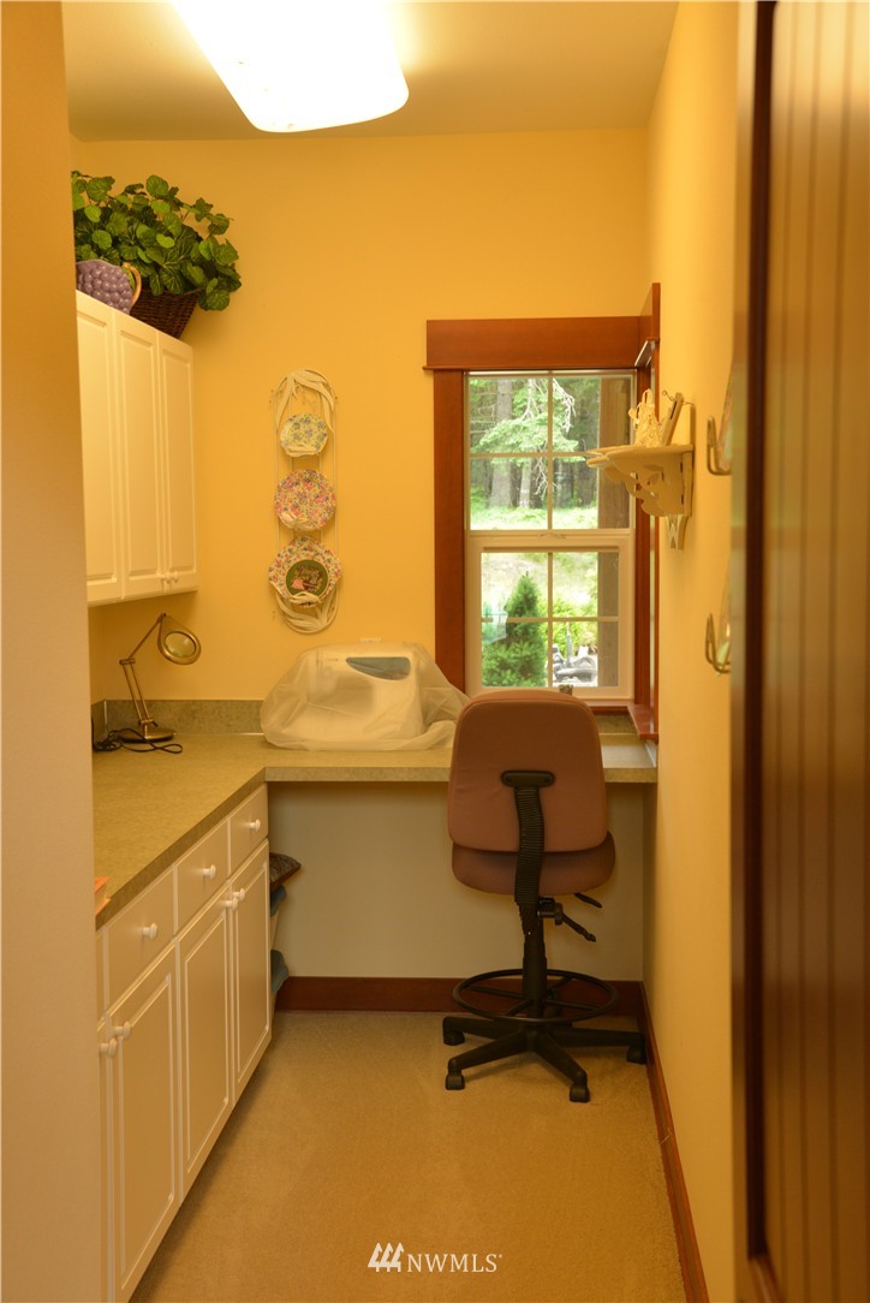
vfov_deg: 44.5
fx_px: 1593
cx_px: 435
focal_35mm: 44
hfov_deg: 30.5
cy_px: 652
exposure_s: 1/60
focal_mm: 44
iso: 1000
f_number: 8
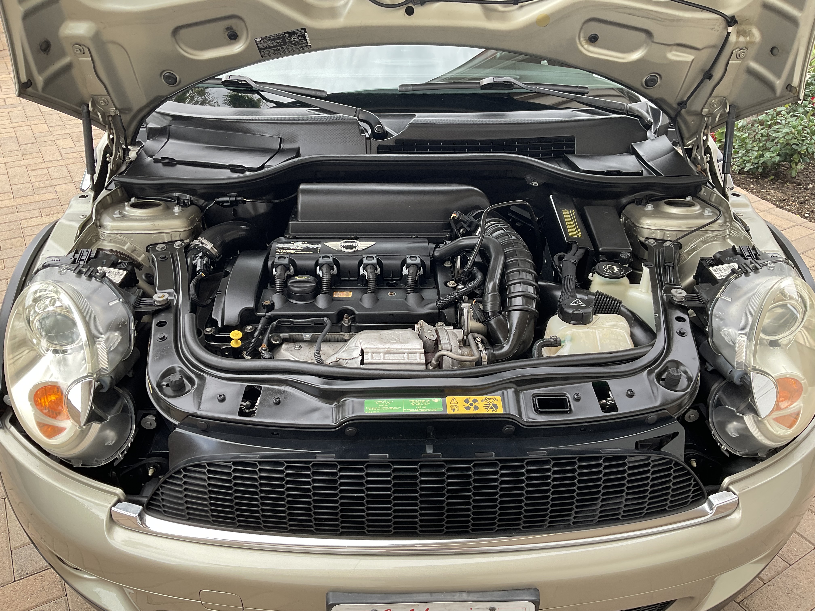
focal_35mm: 29
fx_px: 683
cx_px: 408
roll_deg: -1.7
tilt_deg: -32.3
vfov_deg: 48.2
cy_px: 306
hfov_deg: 61.7
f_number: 1.8
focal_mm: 3
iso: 20
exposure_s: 1/122
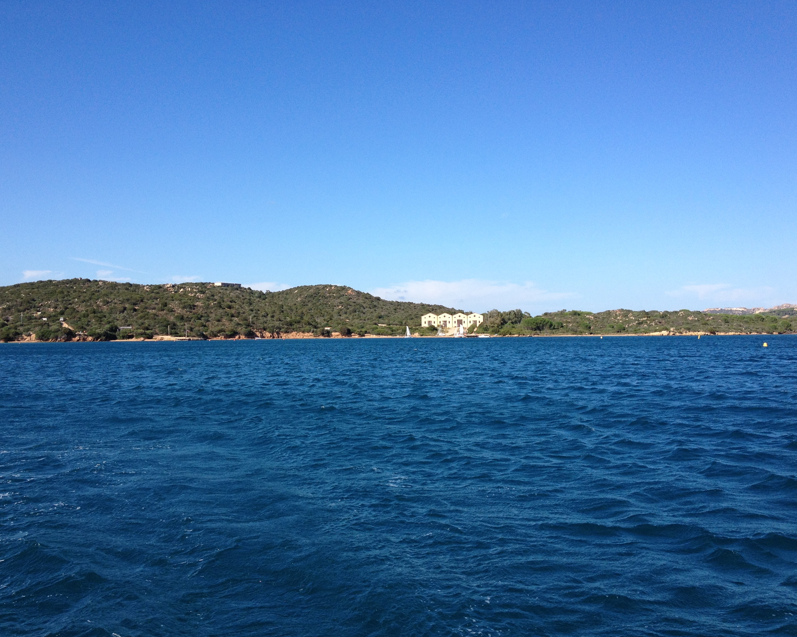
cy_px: 315
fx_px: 873
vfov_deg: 40.1
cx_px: 385
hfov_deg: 49.1
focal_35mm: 37
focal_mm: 4.28
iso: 64
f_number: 2.4
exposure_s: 1/1534
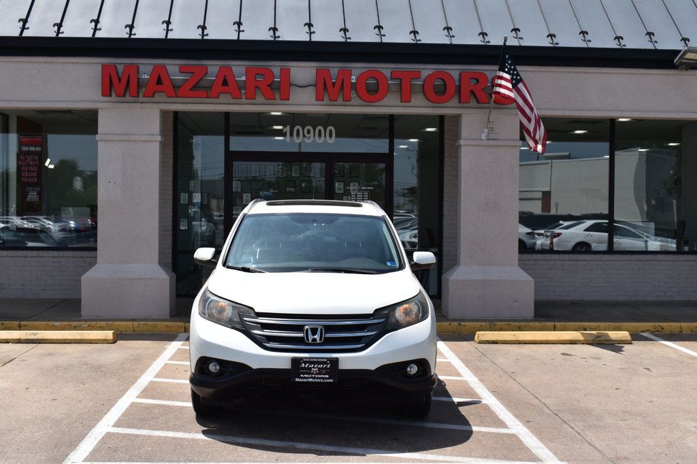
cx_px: 348
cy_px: 232
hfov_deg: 43.6
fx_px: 871
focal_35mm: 45
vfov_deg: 29.8
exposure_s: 1/500
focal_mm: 30
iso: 280
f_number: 11
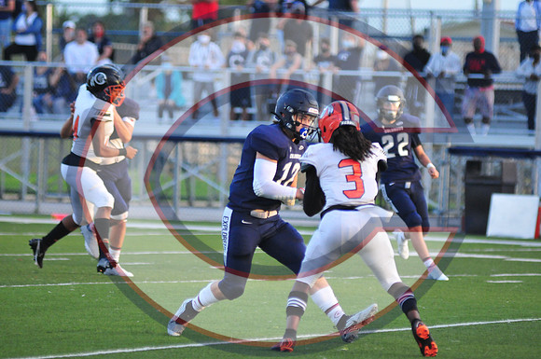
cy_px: 180
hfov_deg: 6.9
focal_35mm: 300
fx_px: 4502
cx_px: 270
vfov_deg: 4.6
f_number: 2.8
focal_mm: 200
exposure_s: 1/1250
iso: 1600
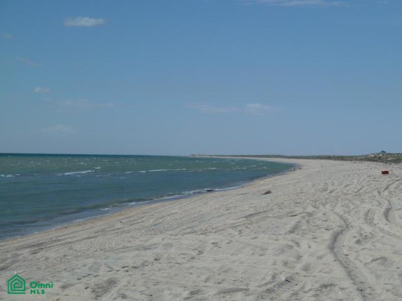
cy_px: 150
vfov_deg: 14.2
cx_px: 201
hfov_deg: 18.9
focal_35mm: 104
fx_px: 1208
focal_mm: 17
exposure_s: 1/1000
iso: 80
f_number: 5.6
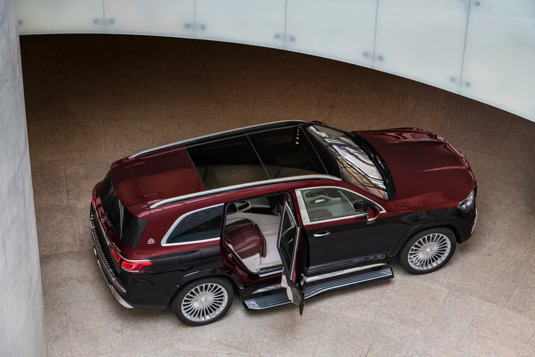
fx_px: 1664
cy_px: 178
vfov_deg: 12.2
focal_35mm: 112
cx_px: 268
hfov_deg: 18.3
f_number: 8
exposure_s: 1/25
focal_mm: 112
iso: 200
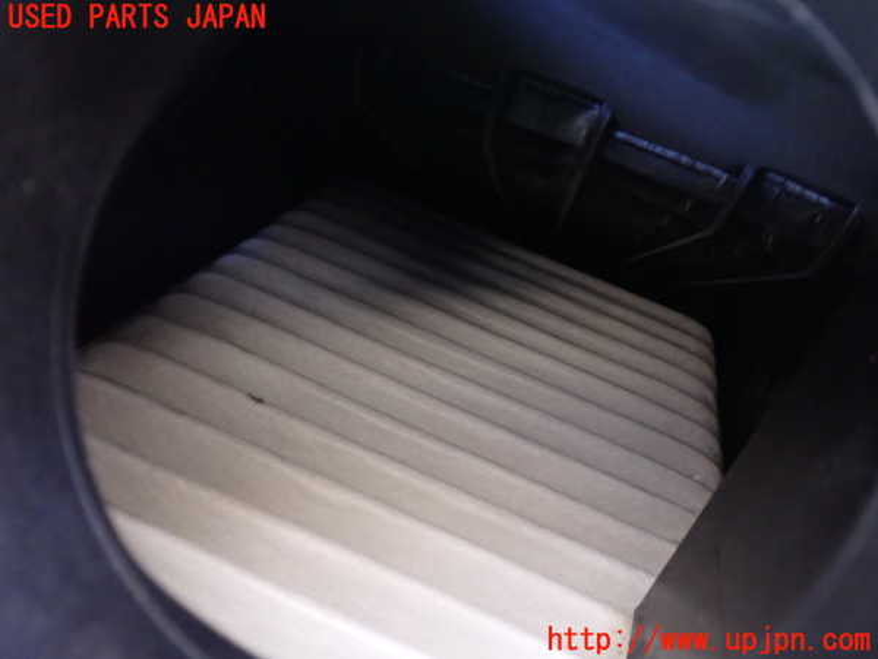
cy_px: 330
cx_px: 439
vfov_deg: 46.8
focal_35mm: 30
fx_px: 761
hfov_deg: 60.0
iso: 800
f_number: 2.3
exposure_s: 1/10
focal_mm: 5.4
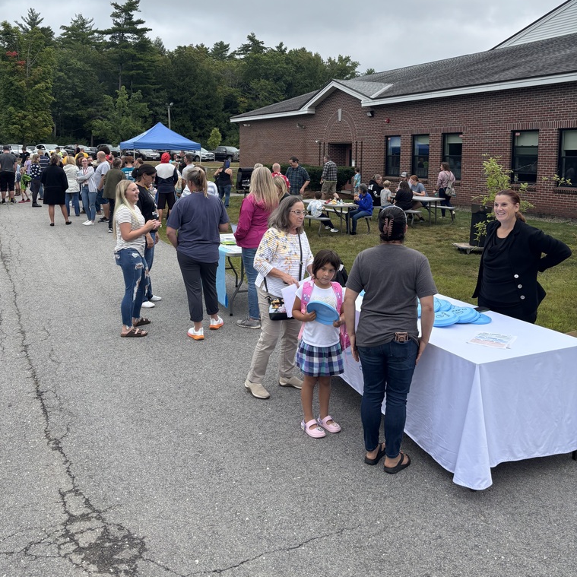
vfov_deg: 51.7
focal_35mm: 31
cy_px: 198
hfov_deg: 52.5
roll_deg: -2.0
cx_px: 286
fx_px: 585
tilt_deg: -6.2
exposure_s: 1/894
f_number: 1.6
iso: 50
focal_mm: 5.96
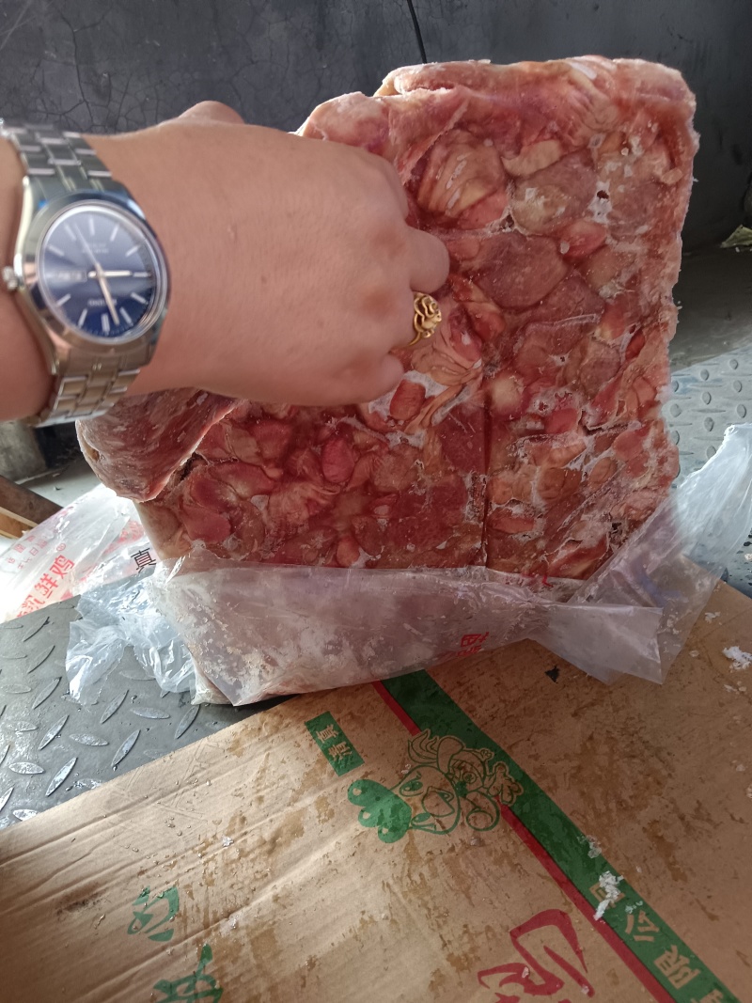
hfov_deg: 53.1
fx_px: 753
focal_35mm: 26
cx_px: 376
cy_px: 502
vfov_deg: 67.3
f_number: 1.8
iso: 980
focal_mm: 4.05
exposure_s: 1/50
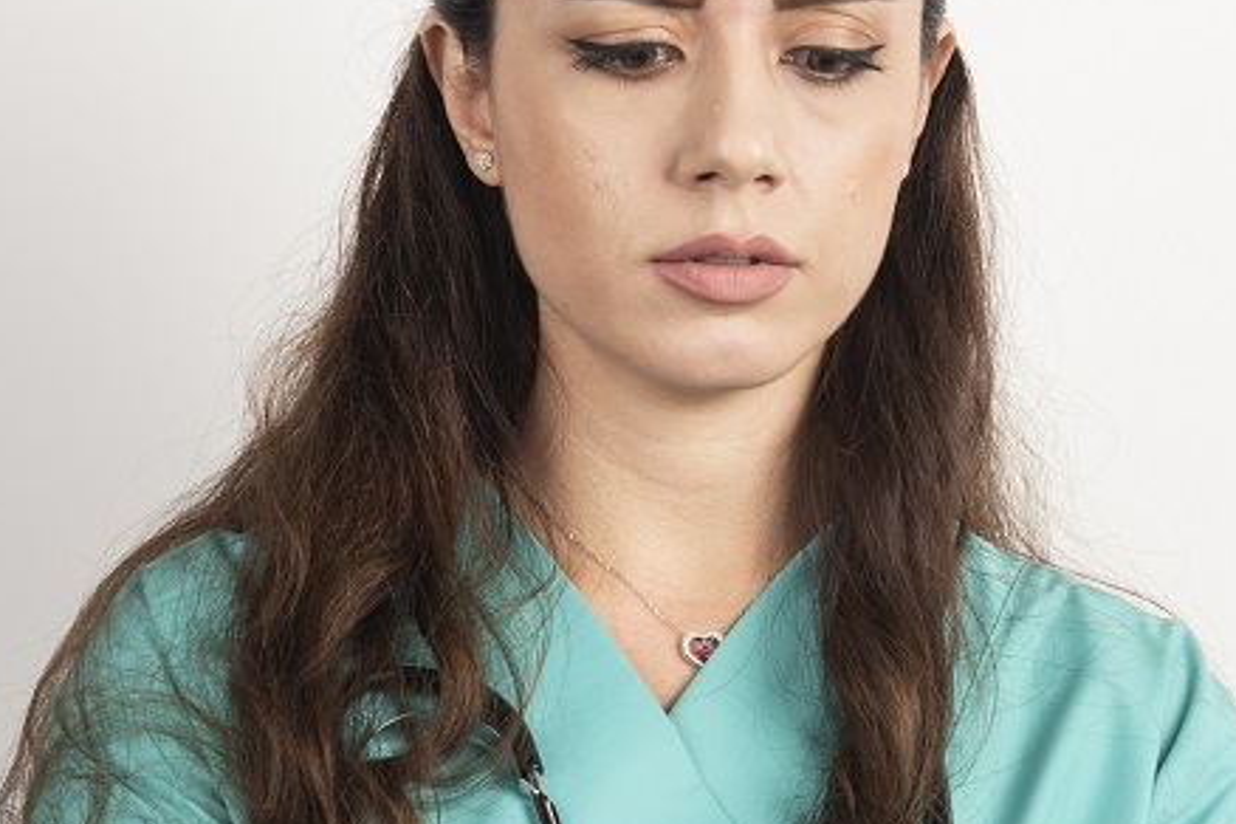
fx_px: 7450
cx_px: 830
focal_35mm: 217
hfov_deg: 9.5
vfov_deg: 6.3
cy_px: 495
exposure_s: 1/100
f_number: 7.1
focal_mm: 95
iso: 125
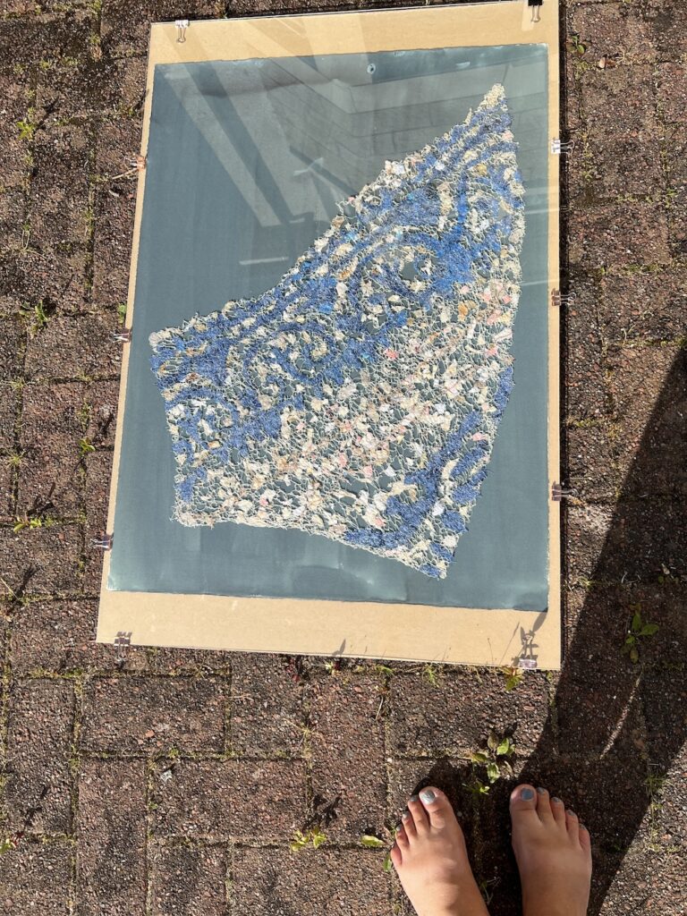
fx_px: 688
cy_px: 458
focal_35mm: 26
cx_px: 344
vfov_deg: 67.3
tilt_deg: -77.2
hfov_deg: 53.1
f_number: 1.5
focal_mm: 5.7
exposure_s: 1/3257
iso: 50
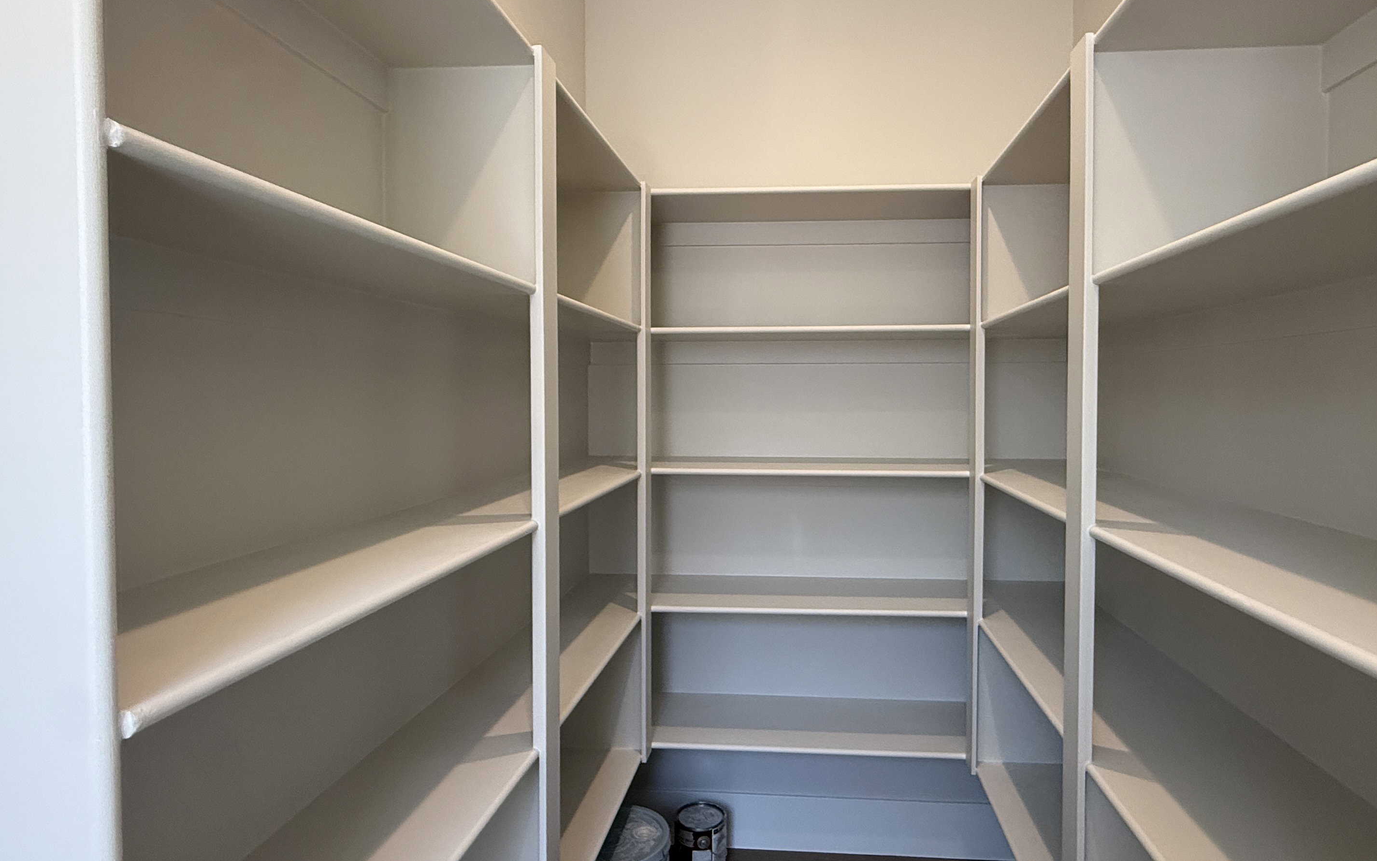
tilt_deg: +0.9
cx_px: 757
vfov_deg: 57.3
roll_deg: -0.8
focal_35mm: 21
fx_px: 788
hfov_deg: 82.0
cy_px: 415
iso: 200
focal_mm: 2.22
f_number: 2.2
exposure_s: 1/120
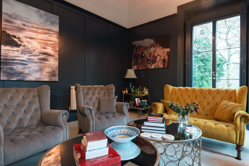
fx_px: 138
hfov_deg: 84.0
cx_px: 124
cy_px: 83
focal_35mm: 20
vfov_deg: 62.0
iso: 100
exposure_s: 1.6
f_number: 11
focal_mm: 20
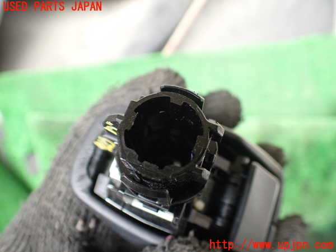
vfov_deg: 46.8
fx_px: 291
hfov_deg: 60.0
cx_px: 168
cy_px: 126
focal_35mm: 30
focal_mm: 5.4
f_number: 2.3
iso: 320
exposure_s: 1/125
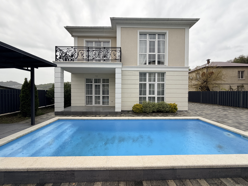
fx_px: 100
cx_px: 124
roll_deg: +0.0
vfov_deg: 85.7
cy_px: 93
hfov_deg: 102.1
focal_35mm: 14
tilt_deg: -0.7
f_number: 2.2
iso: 100
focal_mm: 2.22
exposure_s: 1/121
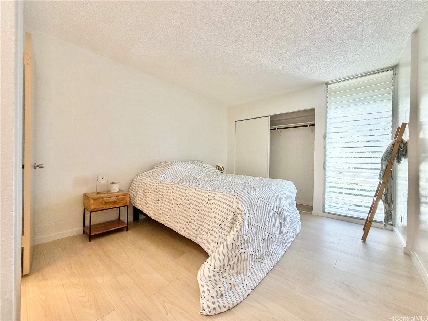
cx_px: 214
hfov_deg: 102.1
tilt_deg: +0.4
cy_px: 160
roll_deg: -1.0
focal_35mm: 14
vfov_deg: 85.7
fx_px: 173
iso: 200
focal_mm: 2.22
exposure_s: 1/60
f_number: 2.2
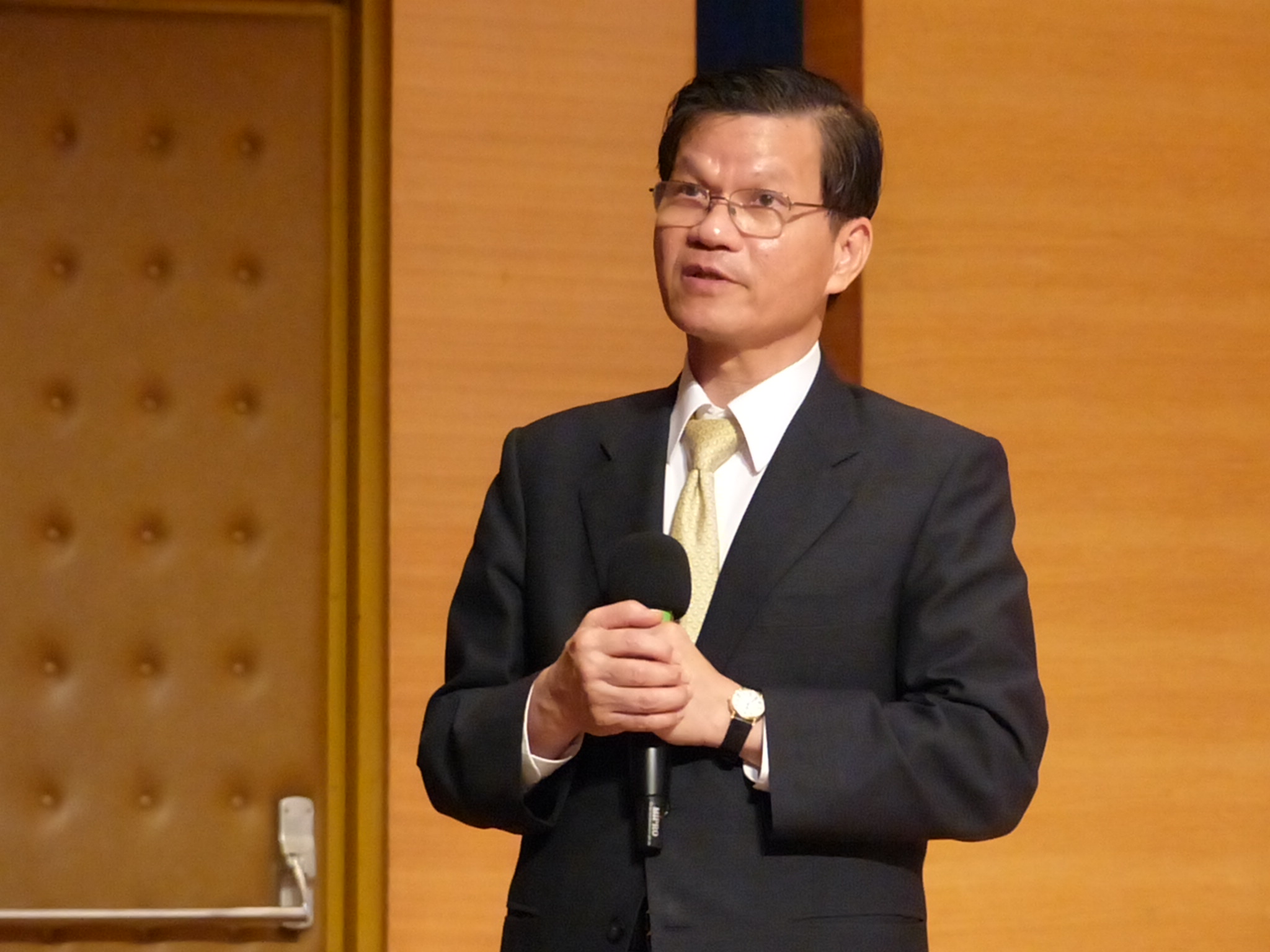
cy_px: 476
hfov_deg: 11.1
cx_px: 635
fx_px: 6531
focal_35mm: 178
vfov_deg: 8.3
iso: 1600
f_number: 2.8
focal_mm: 32
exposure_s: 1/80
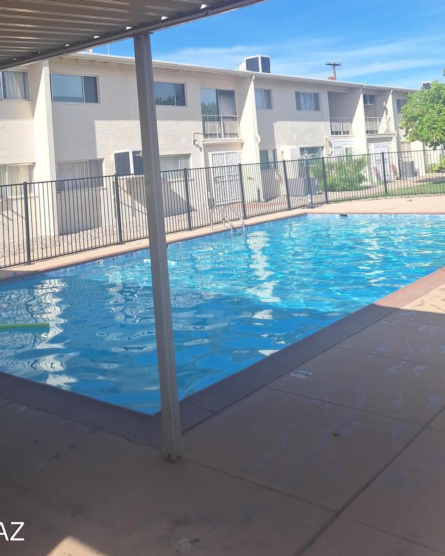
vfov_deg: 48.0
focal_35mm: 36
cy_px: 127
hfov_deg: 41.0
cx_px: 177
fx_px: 593
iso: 40
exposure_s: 1/2710
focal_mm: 5.54
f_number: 1.8
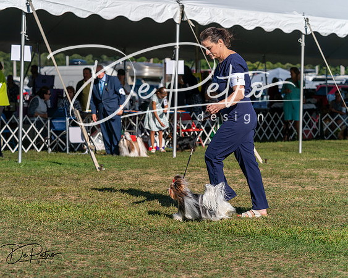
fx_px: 1102
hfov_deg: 18.0
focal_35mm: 107
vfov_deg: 14.4
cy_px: 139
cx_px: 174
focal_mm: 95
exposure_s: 1/1250
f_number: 4.5
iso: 100
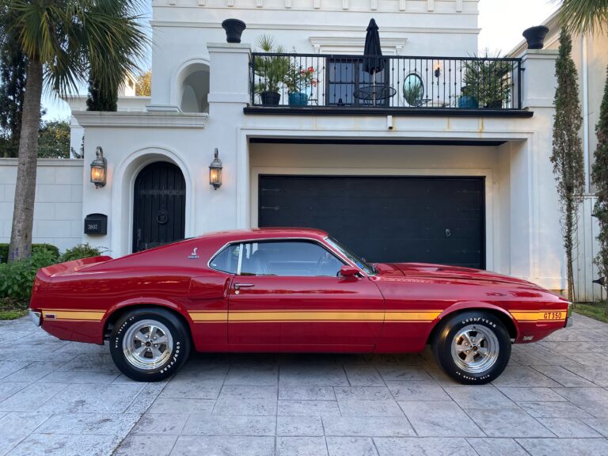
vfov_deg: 53.1
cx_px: 304
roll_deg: -0.4
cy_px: 228
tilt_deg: +1.7
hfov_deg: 67.3
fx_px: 457
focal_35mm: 26
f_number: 1.8
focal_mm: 4.25
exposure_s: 1/121
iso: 40
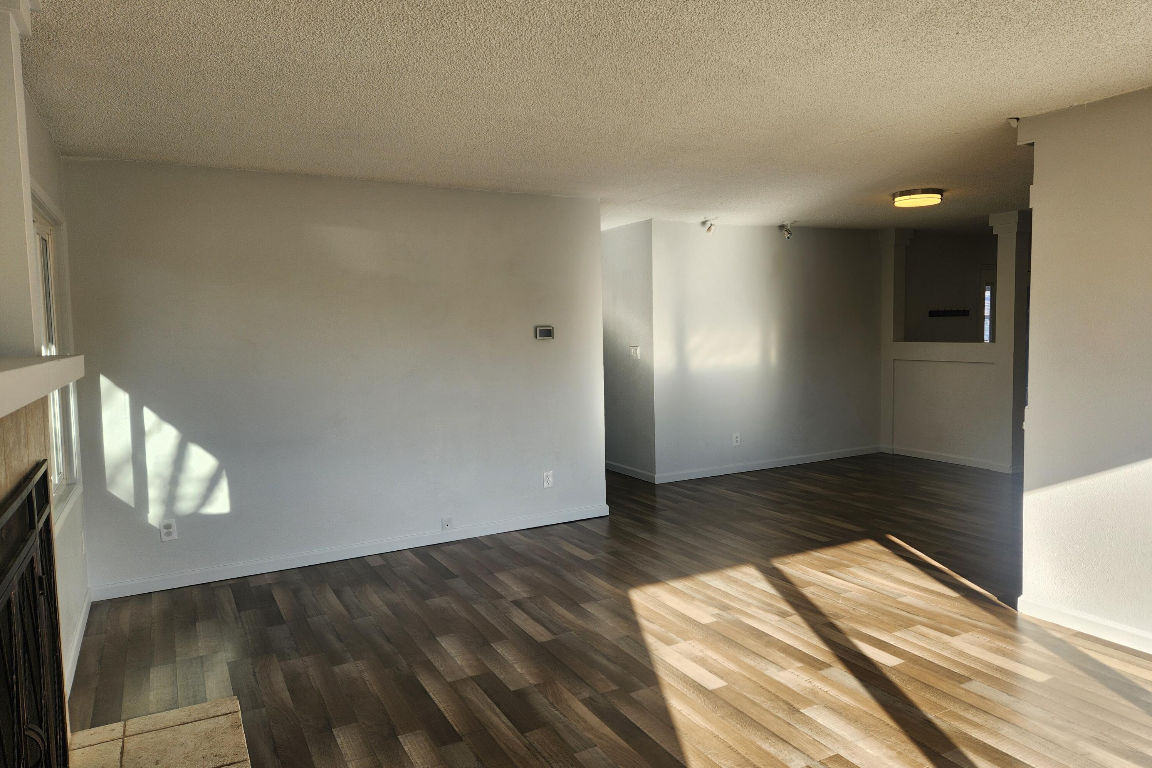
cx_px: 574
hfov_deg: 73.7
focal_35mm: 24
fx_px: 768
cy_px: 391
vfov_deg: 53.1
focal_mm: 5.4
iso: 20
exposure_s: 1/197
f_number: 1.8
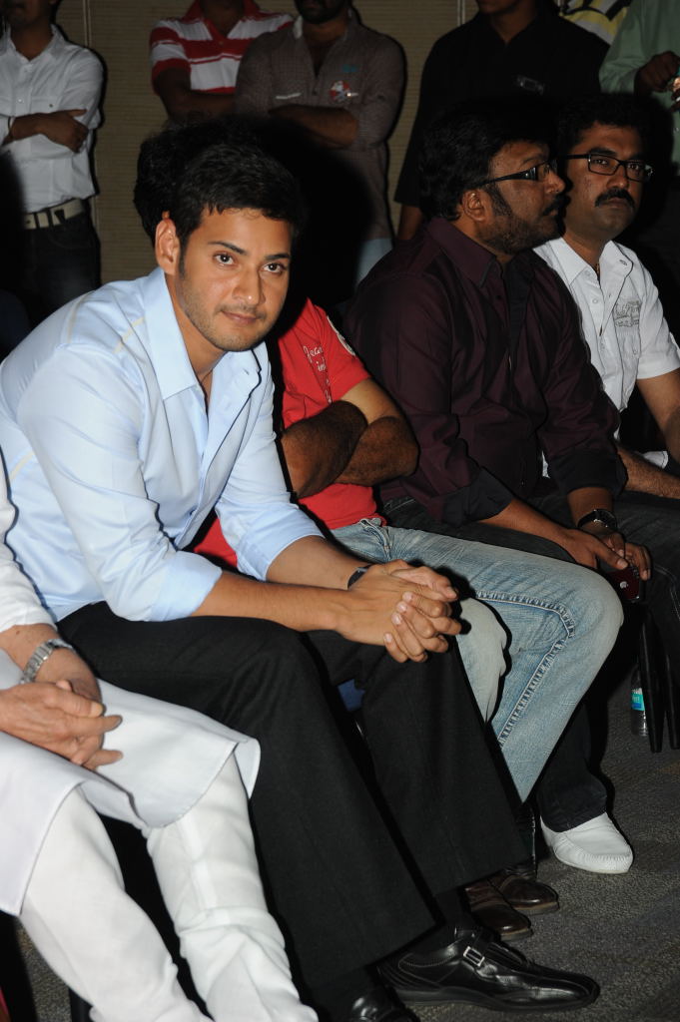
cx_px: 340
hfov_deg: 11.4
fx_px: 3405
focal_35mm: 120
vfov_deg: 17.1
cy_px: 511
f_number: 9
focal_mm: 120
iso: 640
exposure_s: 1/125
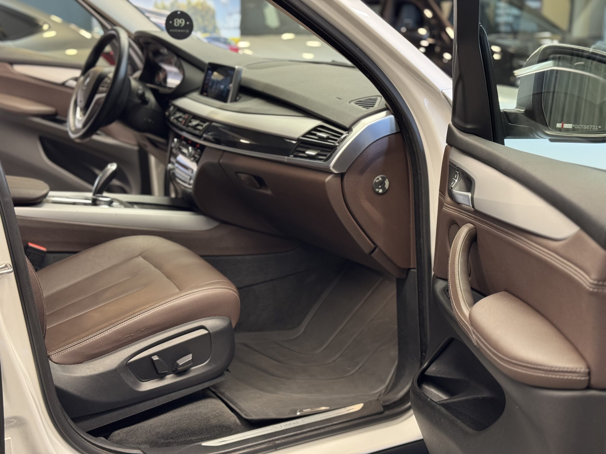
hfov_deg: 39.7
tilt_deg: -14.7
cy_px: 227
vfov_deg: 30.3
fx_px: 840
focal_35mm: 48
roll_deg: -0.2
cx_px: 303
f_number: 1.78
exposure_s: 1/50
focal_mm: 6.76
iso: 250
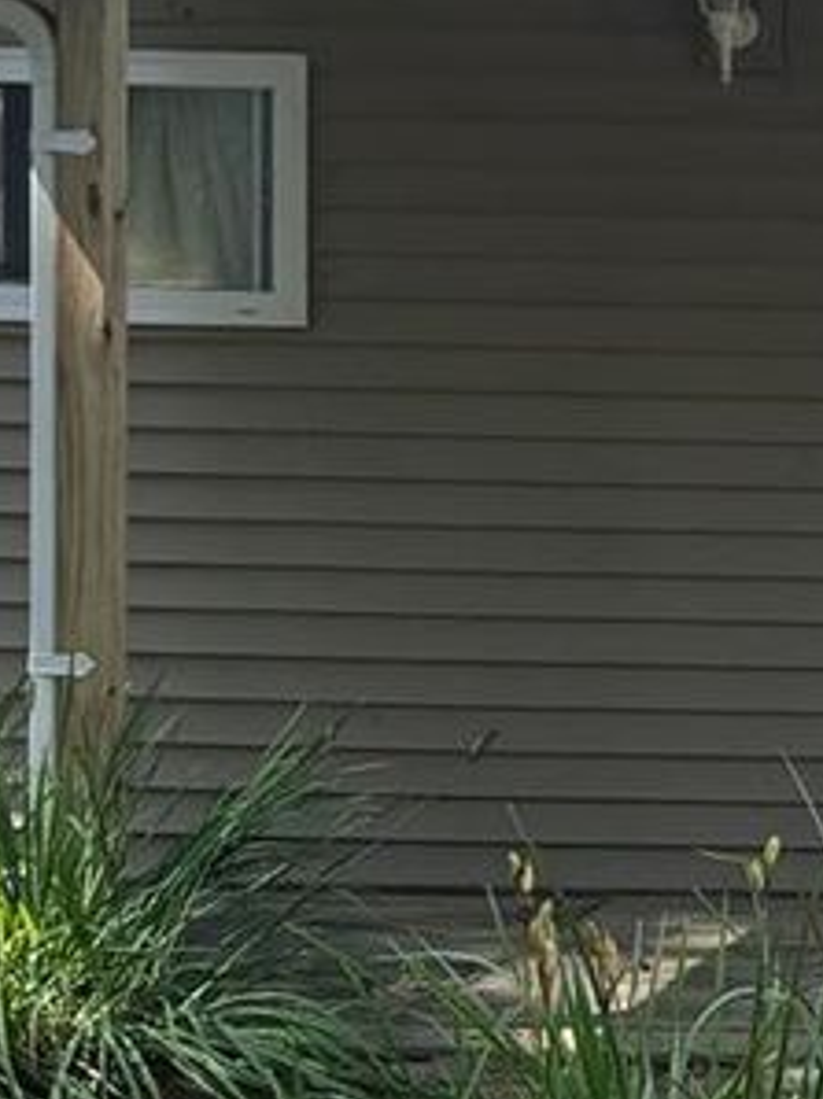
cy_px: 312
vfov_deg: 17.8
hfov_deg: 12.0
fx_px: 3492
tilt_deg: -2.8
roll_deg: -0.5
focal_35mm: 110
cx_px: 1635
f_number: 1.78
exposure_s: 1/1618
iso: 100
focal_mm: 6.76
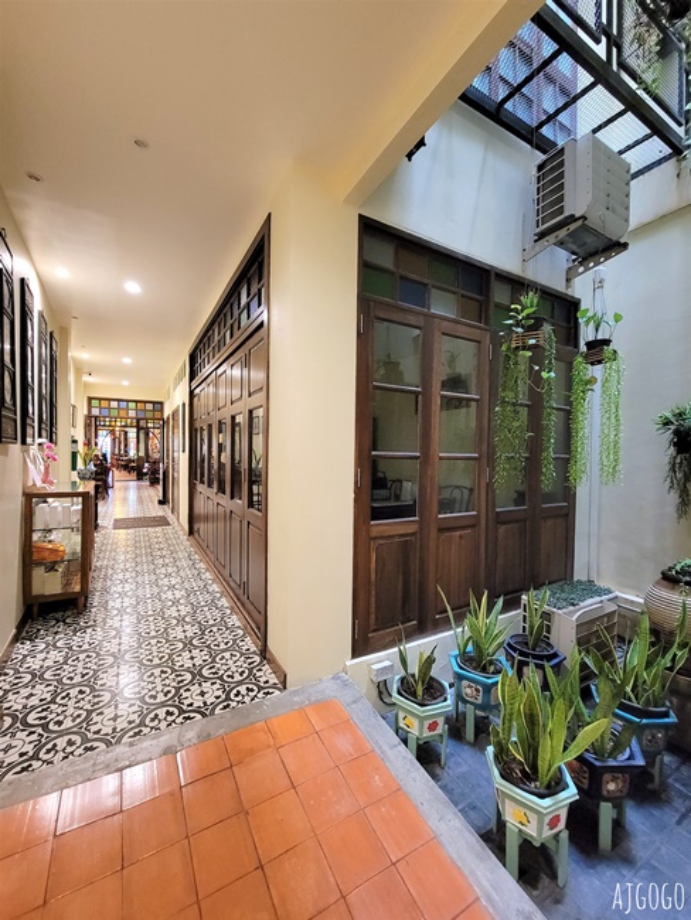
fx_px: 346
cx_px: 346
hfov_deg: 90.0
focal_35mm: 13
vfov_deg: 106.2
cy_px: 460
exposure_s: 1/24
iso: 800
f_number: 2.2
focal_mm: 2.2
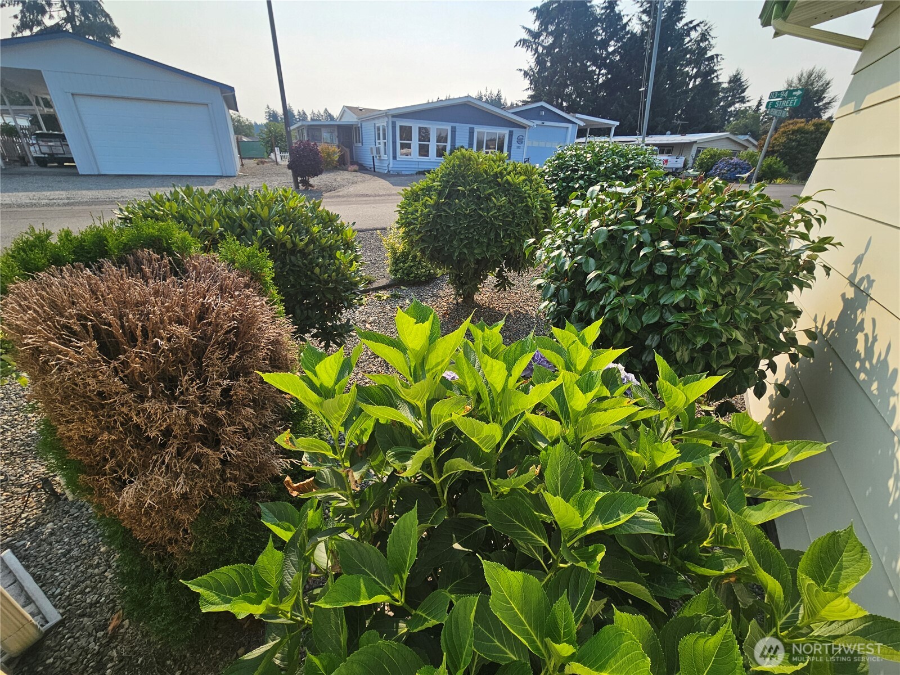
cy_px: 338
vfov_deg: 89.9
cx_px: 450
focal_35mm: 13
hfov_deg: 106.2
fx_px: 338
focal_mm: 2.2
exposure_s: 1/1869
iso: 50
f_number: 2.2
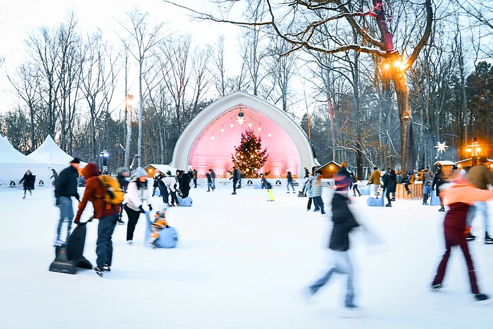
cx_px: 246
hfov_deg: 67.4
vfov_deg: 47.9
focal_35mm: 27
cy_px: 164
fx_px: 370
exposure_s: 1/15
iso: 320
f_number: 3.5
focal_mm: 18
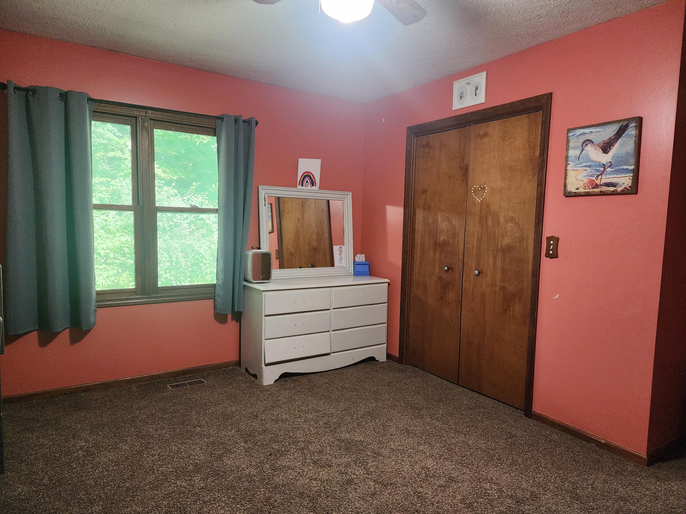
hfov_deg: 73.9
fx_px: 456
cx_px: 343
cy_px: 257
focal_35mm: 23
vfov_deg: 58.9
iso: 800
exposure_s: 1/120
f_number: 1.8
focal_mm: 6.4
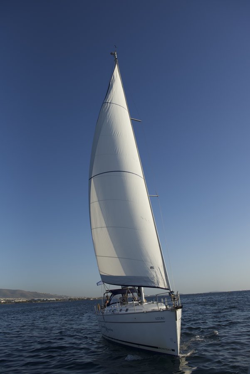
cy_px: 187
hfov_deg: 48.0
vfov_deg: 67.4
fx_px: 281
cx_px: 125
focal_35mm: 27
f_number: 5
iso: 320
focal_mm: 27
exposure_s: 1/4000
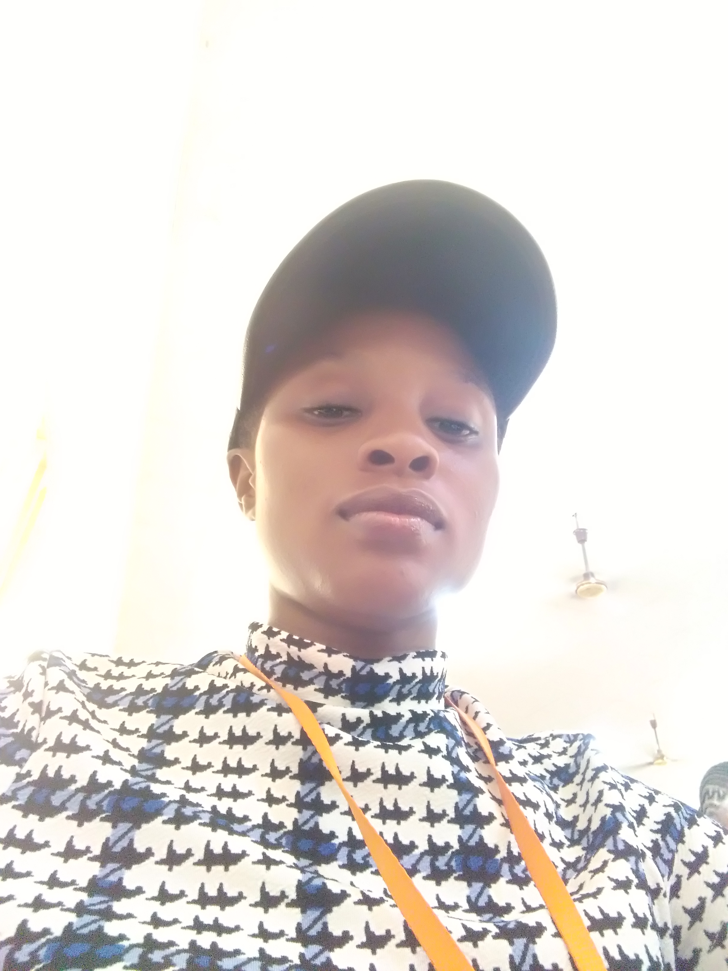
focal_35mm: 23
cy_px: 486
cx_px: 364
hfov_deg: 58.9
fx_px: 645
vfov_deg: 73.9
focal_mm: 2.42
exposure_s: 1/20
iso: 615
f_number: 2
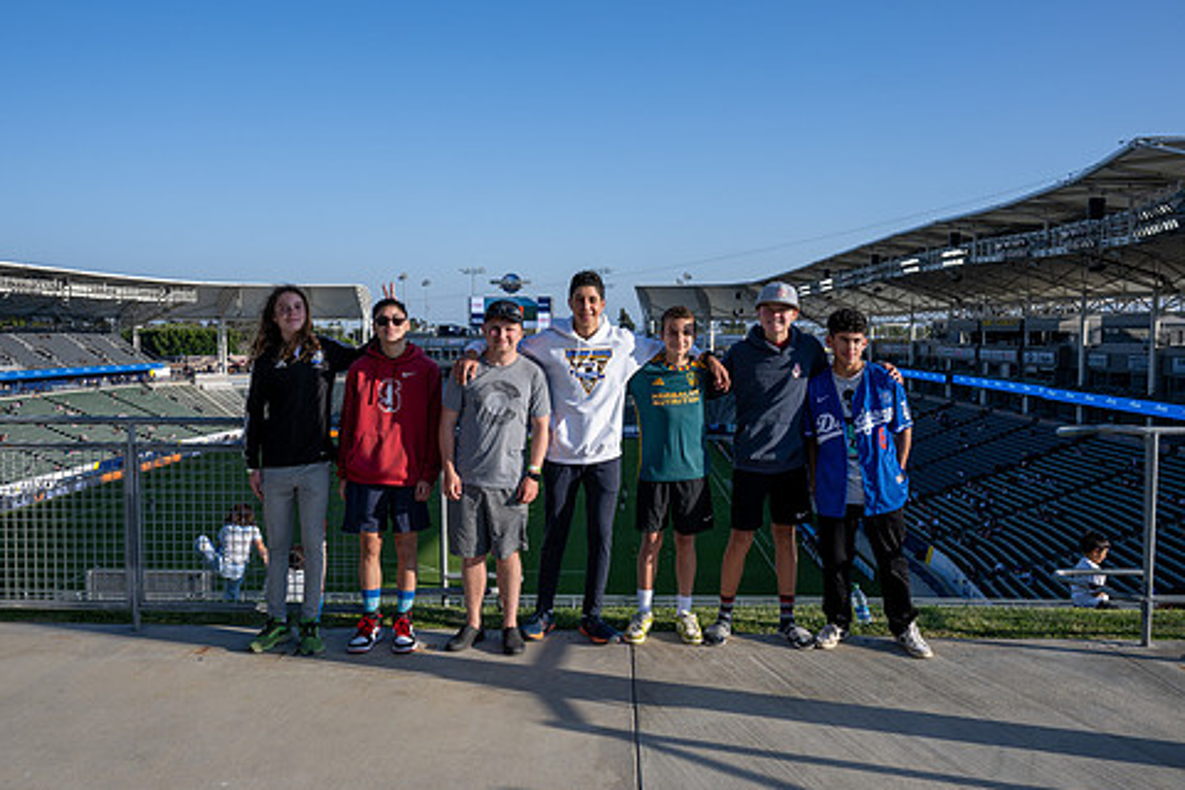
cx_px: 590
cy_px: 389
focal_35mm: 29
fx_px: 955
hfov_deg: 63.7
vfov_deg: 45.0
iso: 140
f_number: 8
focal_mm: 24
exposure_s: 1/400
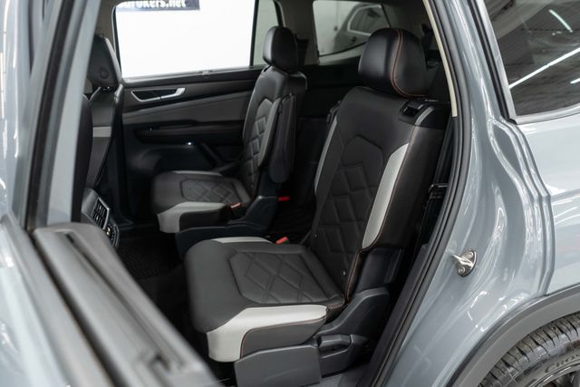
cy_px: 194
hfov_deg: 65.5
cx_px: 290
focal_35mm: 28
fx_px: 451
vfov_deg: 46.4
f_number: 3.2
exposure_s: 1/40
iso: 800
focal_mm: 28
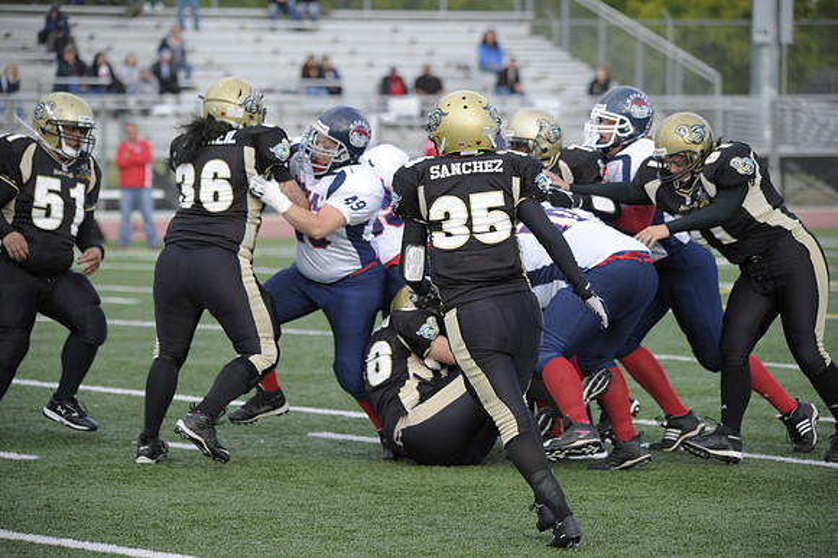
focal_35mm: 220
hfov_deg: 9.4
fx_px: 5118
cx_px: 419
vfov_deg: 6.2
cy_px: 279
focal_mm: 220
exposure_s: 1/1000
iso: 800
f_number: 5.6
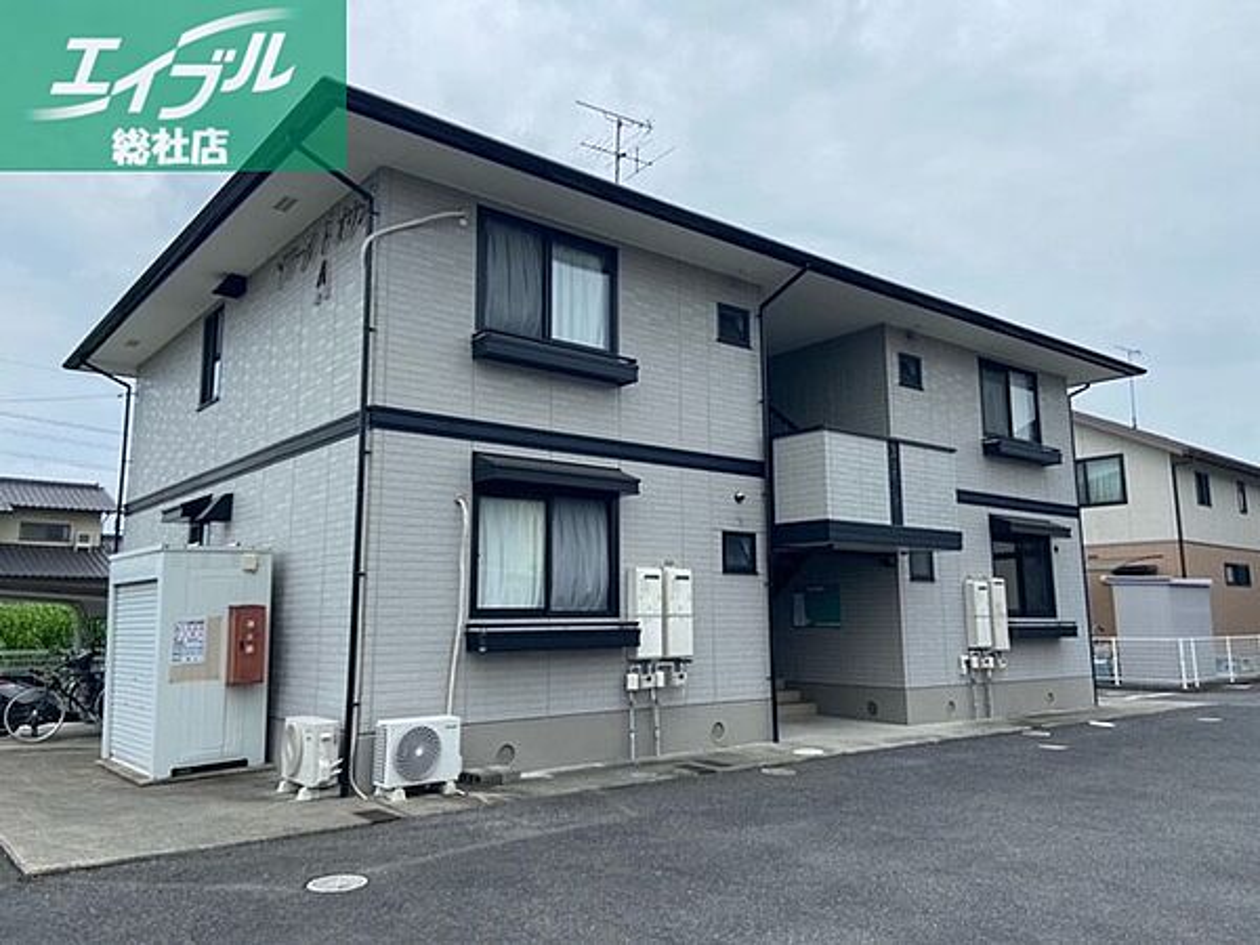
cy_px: 472
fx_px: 946
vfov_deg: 53.1
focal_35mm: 26
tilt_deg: +9.4
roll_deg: +0.8
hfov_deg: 67.3
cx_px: 630
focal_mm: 4.25
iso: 32
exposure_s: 1/1701
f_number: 1.8
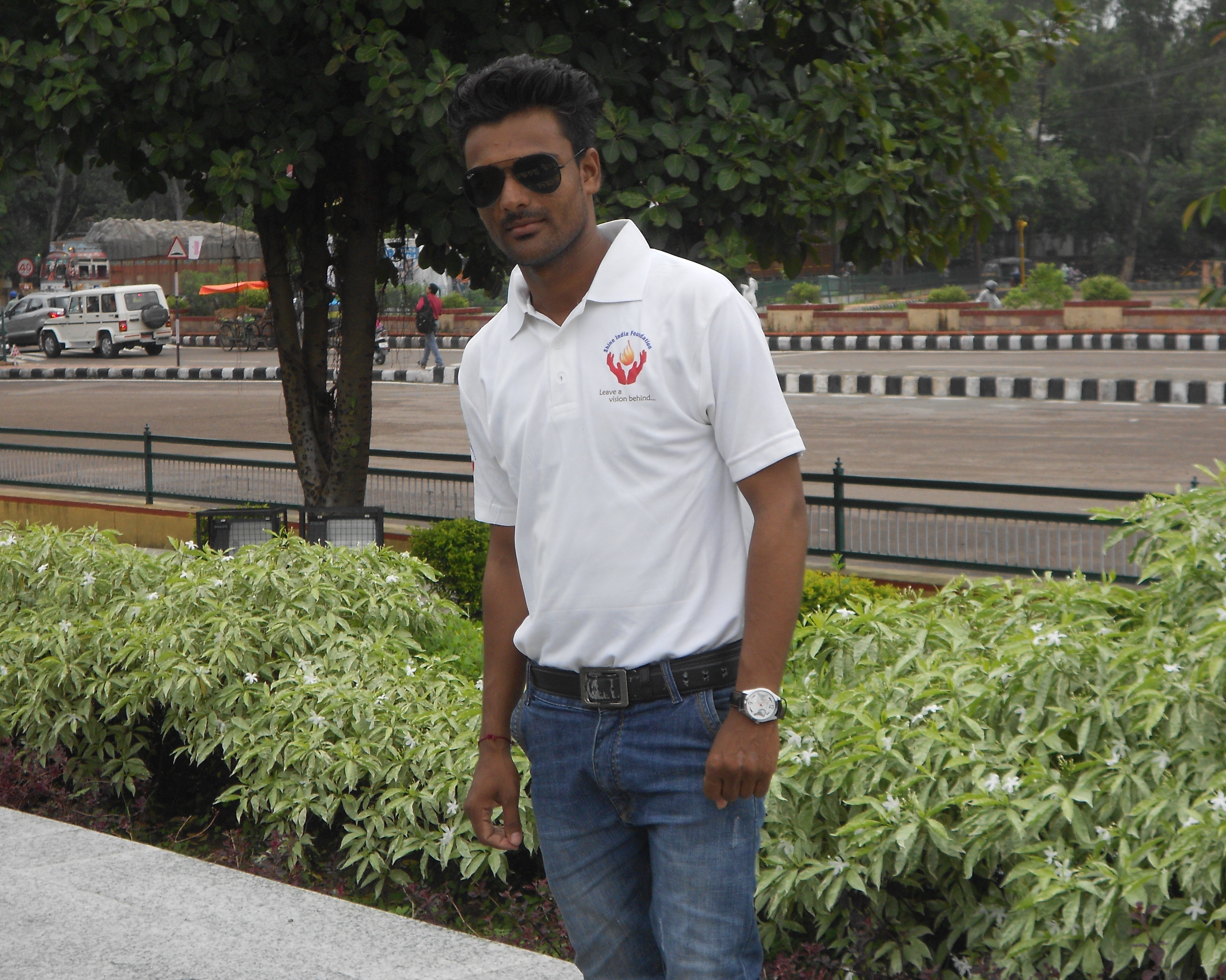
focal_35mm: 80
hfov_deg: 23.8
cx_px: 587
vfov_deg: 19.2
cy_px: 493
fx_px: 2903
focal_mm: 13.5
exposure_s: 1/160
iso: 80
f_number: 5.8
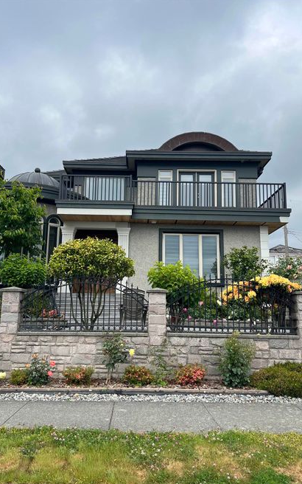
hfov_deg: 44.5
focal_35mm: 28
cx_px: 133
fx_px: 369
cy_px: 244
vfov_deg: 66.5
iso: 50
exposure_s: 1/3831
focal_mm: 5.7
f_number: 1.5
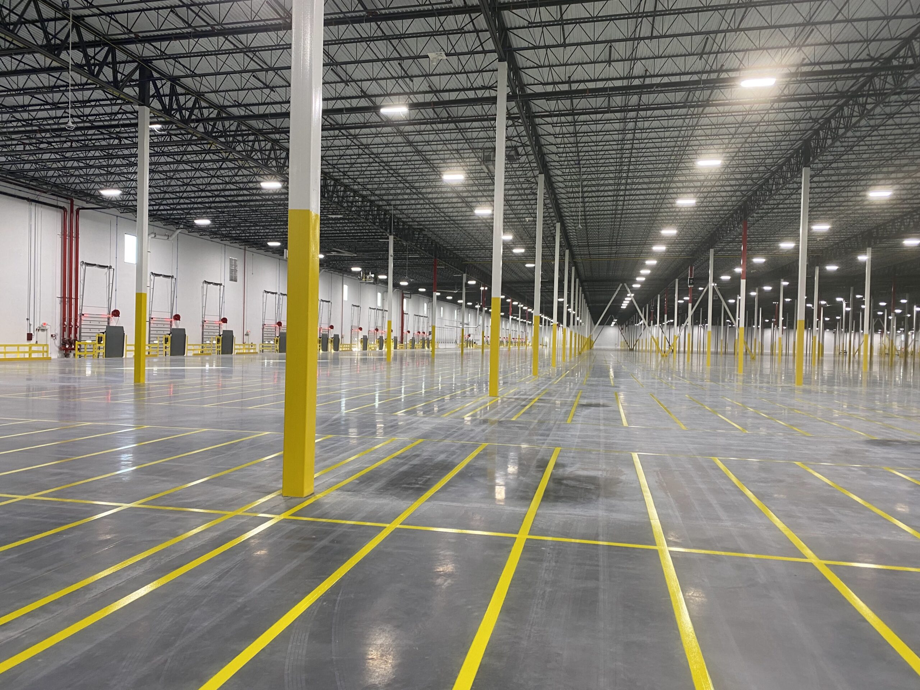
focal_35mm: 26
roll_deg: -1.8
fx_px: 691
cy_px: 345
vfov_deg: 53.1
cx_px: 460
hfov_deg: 67.3
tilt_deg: -3.4
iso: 125
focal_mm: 4.25
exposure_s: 1/60
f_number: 1.8
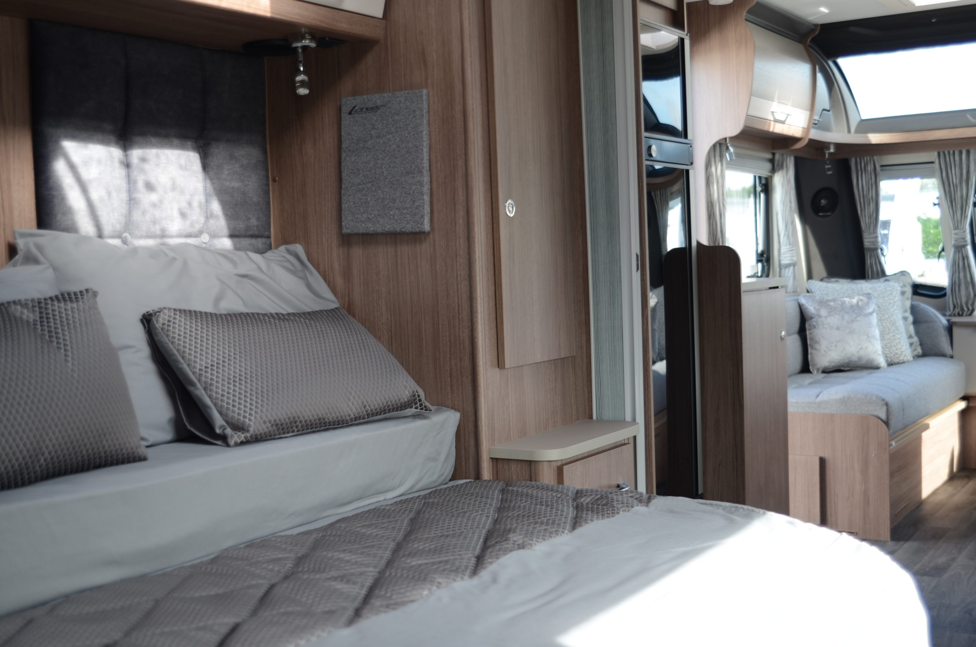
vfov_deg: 30.7
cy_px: 324
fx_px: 1177
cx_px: 488
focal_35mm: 44
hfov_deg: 45.0
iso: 100
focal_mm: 29
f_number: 2.8
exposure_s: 1/30
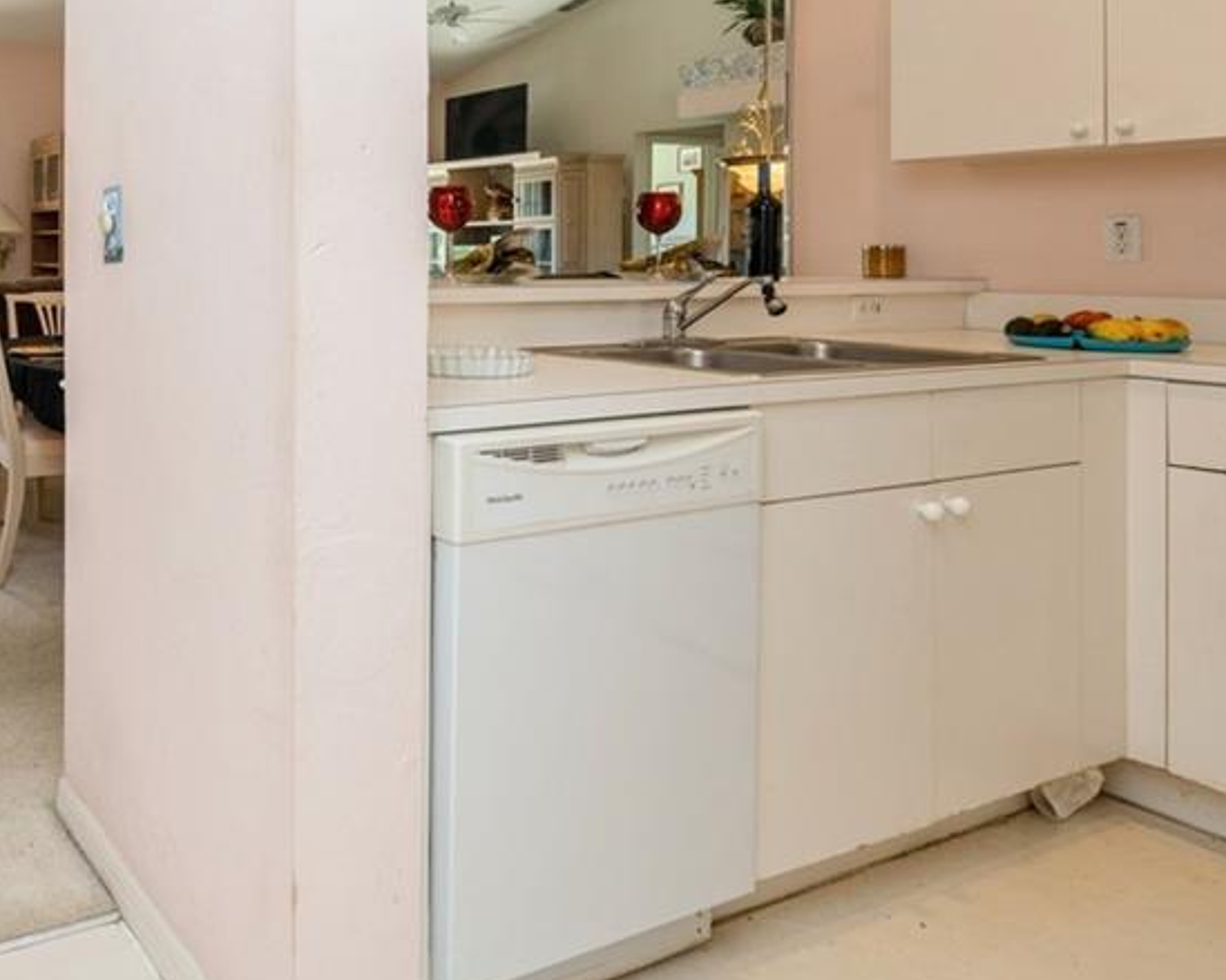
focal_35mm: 28
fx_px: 1016
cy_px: 253
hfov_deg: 54.8
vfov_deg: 49.6
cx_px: 141
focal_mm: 16
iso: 200
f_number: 8
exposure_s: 1/6
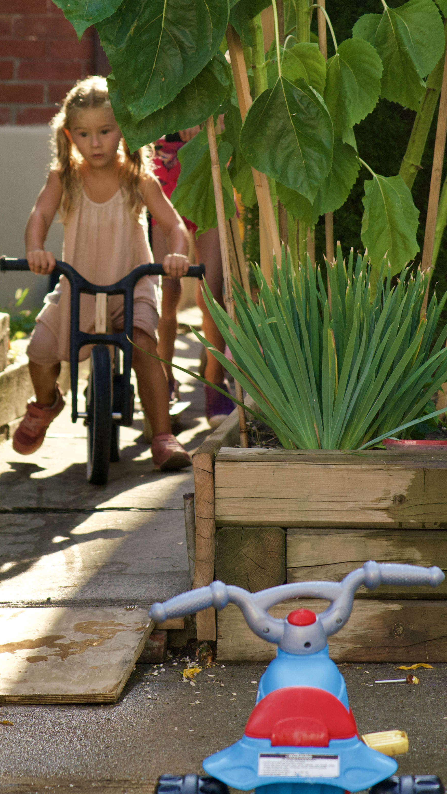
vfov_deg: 12.8
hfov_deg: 7.2
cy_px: 309
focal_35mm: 168
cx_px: 52
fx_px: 3540
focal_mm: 105
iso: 400
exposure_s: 1/250
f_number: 4
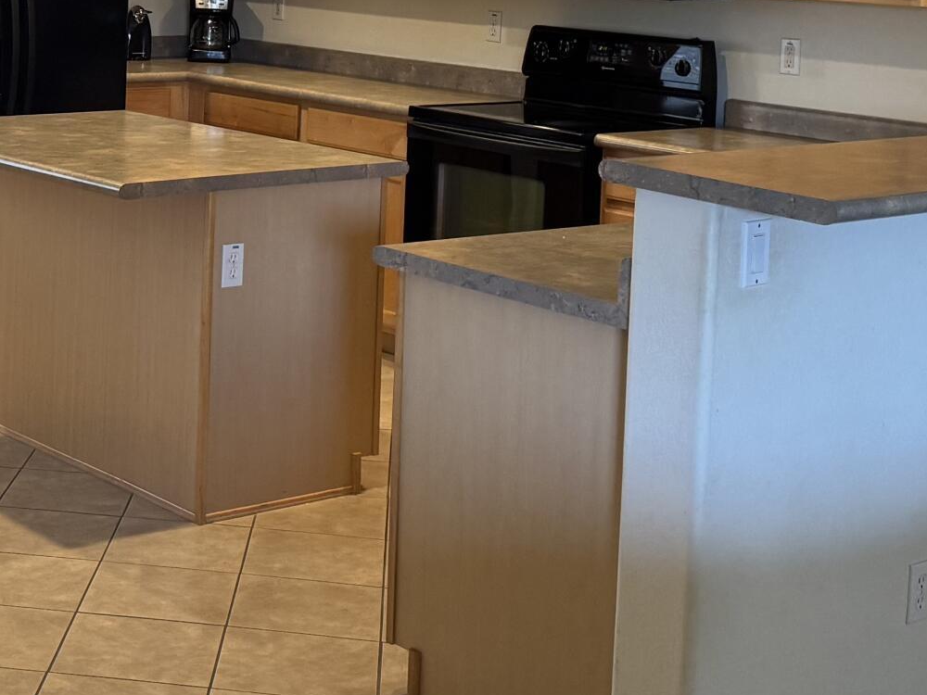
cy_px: 45
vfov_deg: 20.0
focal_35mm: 72
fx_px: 1928
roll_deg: -1.6
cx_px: 114
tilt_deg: -4.9
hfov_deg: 26.2
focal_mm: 6.76
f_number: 1.78
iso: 250
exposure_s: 1/60
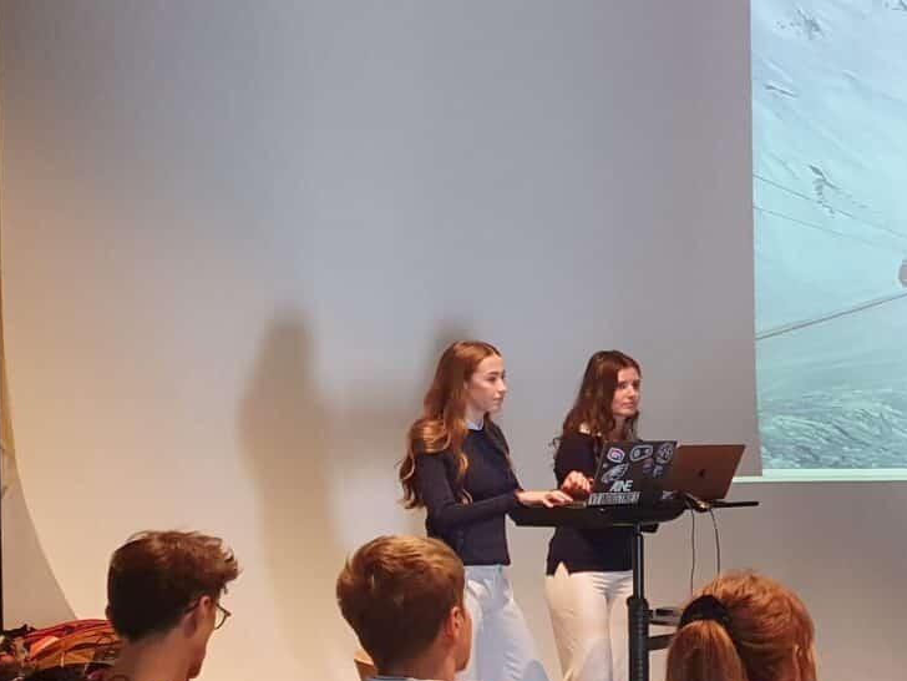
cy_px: 483
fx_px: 1965
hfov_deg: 22.3
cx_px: 1283
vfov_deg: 19.5
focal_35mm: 75
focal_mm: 4.32
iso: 250
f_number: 1.5
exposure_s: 1/50
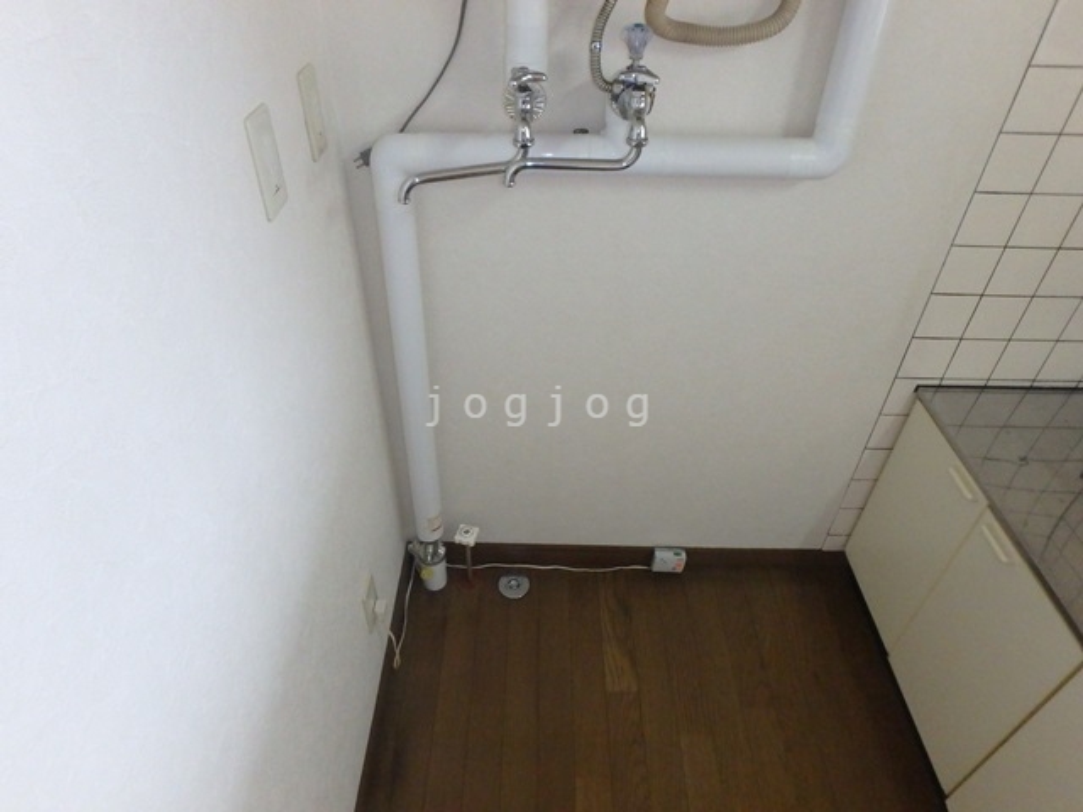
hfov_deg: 79.0
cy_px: 406
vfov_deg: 63.4
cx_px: 542
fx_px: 657
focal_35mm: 21
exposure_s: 1/30
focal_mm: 3.7
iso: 1000
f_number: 6
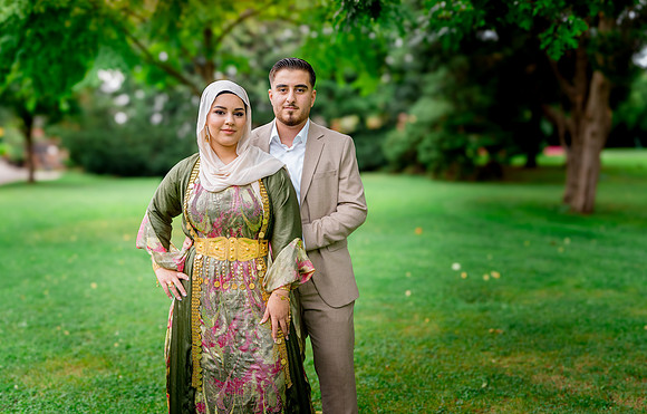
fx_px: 693
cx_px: 317
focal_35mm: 39
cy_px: 231
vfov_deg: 33.2
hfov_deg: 50.1
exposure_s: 1/1250
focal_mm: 35
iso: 200
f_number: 2
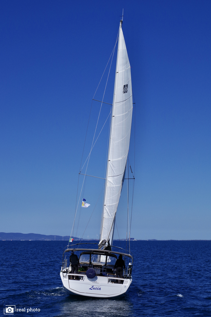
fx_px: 567
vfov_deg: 31.2
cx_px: 106
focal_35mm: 64
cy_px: 158
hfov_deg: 21.1
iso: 200
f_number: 11
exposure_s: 1/800
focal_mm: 43
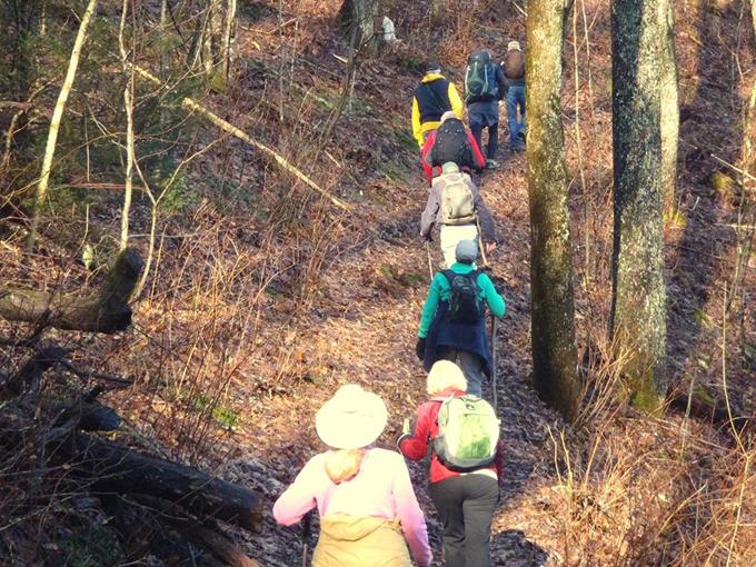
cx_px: 378
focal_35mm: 127
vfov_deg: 11.7
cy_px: 284
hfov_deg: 15.5
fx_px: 2774
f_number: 5.7
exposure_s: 1/80
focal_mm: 22.79
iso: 400
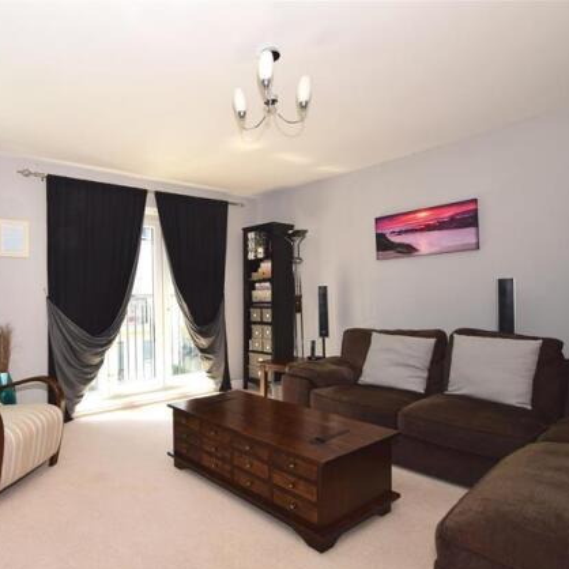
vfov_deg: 74.8
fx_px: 372
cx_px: 154
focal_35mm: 20
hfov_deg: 70.6
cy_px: 296
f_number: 8
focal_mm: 10
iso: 200
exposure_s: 1/40
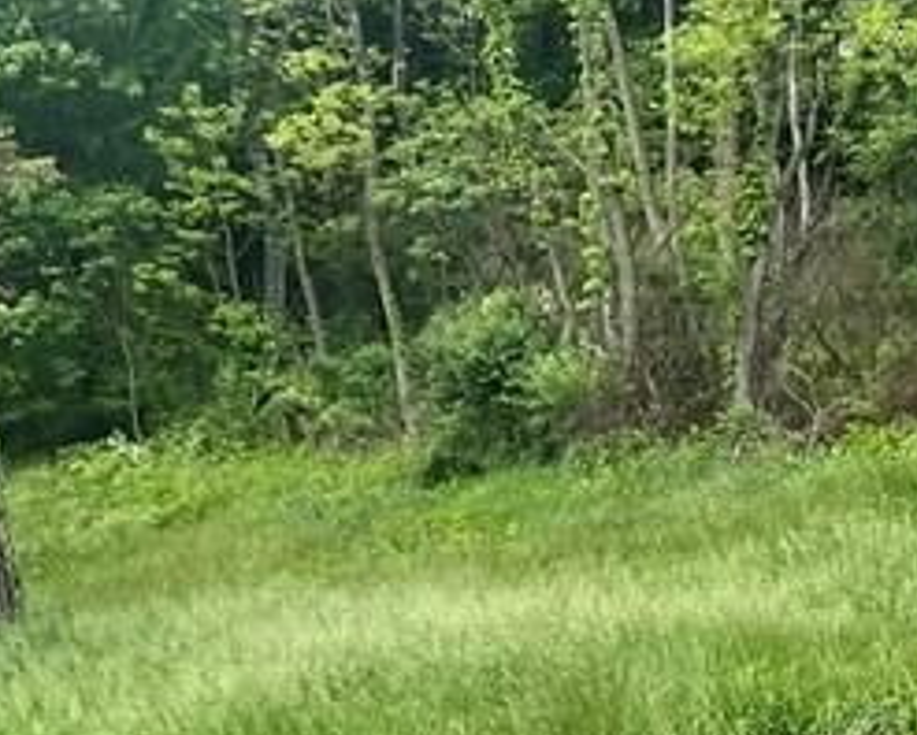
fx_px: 2852
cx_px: 906
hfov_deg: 17.8
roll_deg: -0.5
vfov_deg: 14.6
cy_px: 642
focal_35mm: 105
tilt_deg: +5.7
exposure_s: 1/121
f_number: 1.6
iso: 80
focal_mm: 5.1
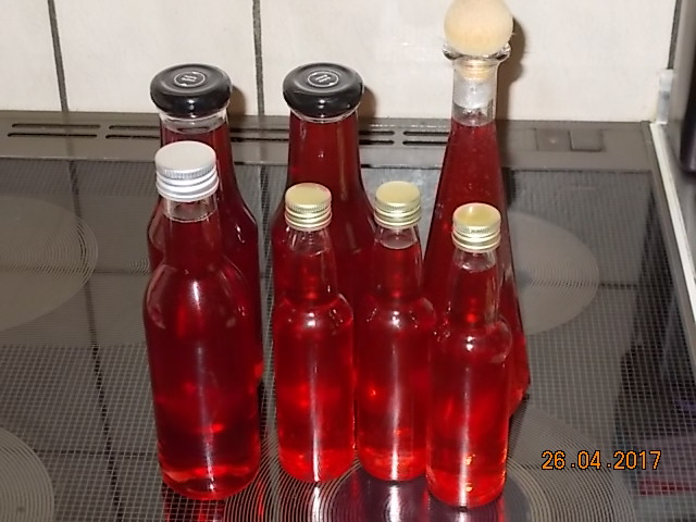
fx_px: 1528
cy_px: 261
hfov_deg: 25.7
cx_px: 348
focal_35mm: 76
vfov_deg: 19.4
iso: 320
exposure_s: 1/60
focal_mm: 13.5
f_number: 5.8
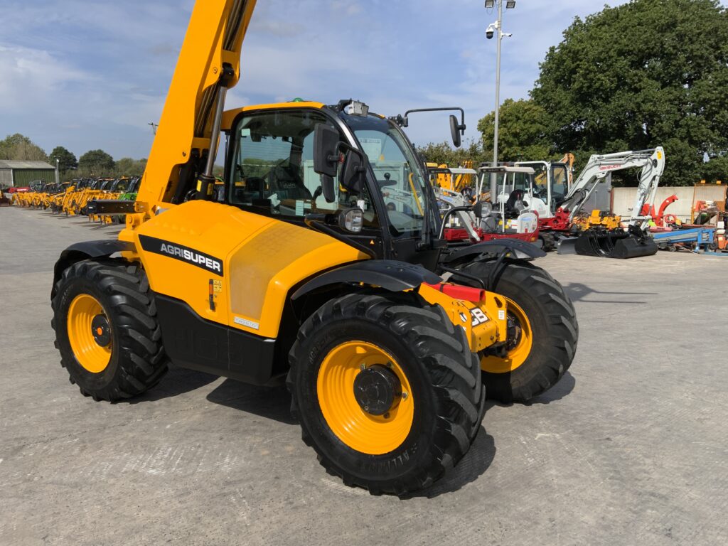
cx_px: 364
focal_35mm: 29
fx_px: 610
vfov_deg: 48.2
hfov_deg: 61.7
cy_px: 273
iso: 20
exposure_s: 1/2320
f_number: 1.8
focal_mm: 3
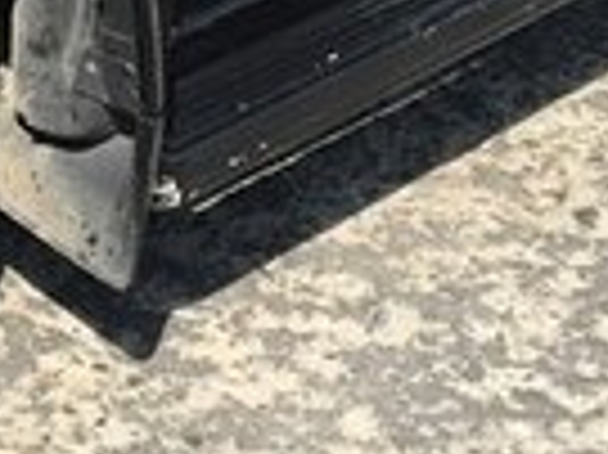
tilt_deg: -18.0
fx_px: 2492
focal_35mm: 142
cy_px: -227
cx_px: 99
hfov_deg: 13.8
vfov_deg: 10.1
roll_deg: -1.9
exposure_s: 1/754
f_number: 2.2
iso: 25
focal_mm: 4.15
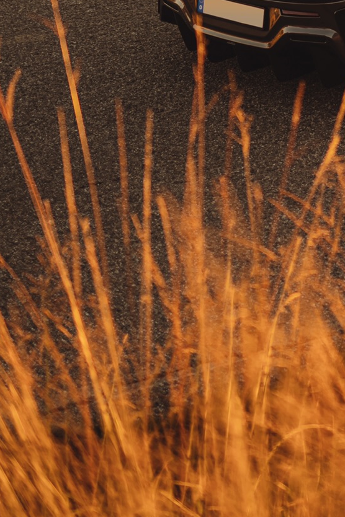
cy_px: -154
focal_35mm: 138
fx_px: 1984
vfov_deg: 14.3
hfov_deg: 9.8
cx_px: 429
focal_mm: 50
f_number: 1.4
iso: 50
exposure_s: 1/320
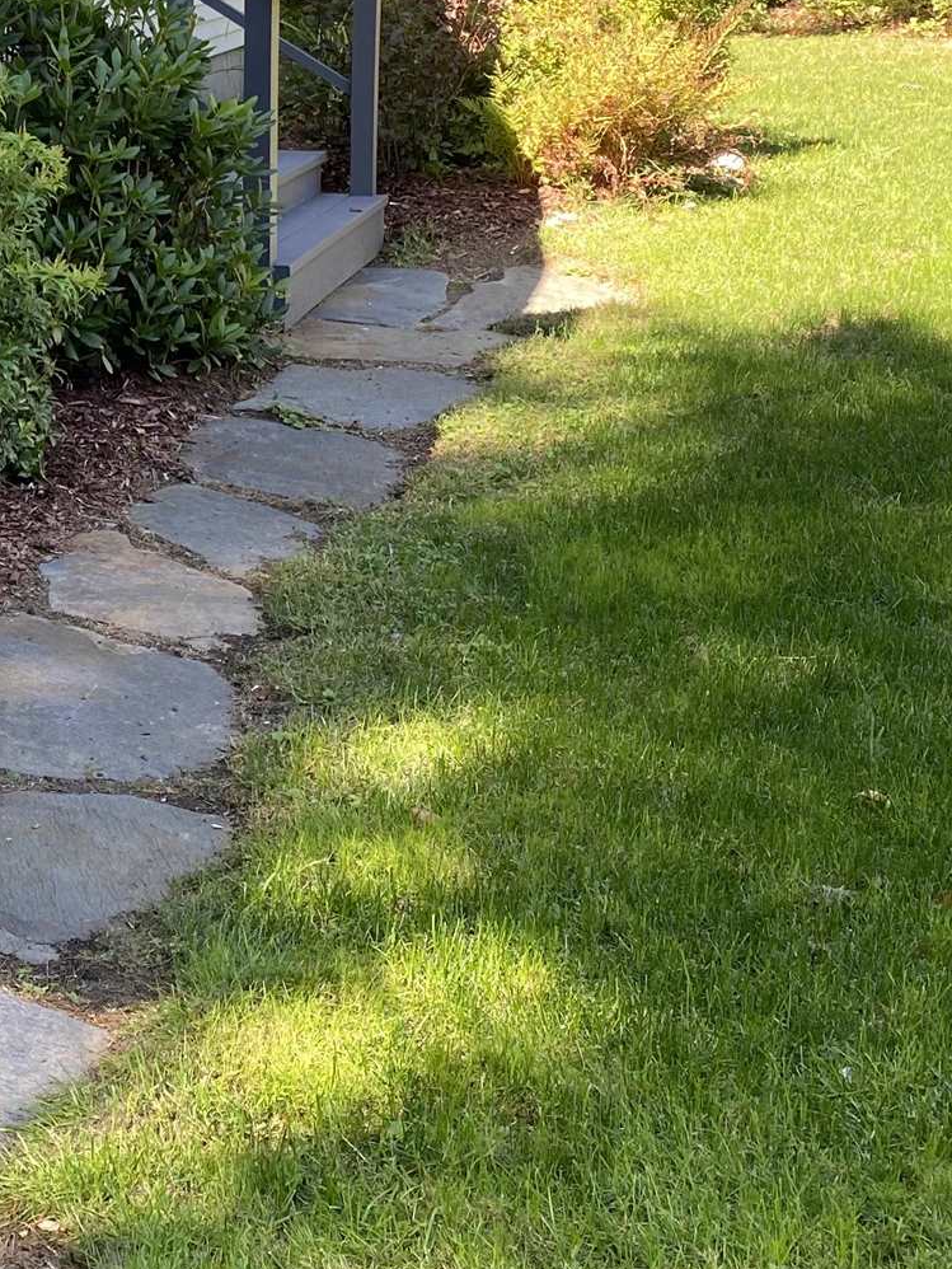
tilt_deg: -9.1
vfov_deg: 31.5
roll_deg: +2.0
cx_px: -145
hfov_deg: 22.7
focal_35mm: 60
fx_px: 2199
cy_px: 299
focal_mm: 4.25
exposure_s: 1/134
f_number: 1.8
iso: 32
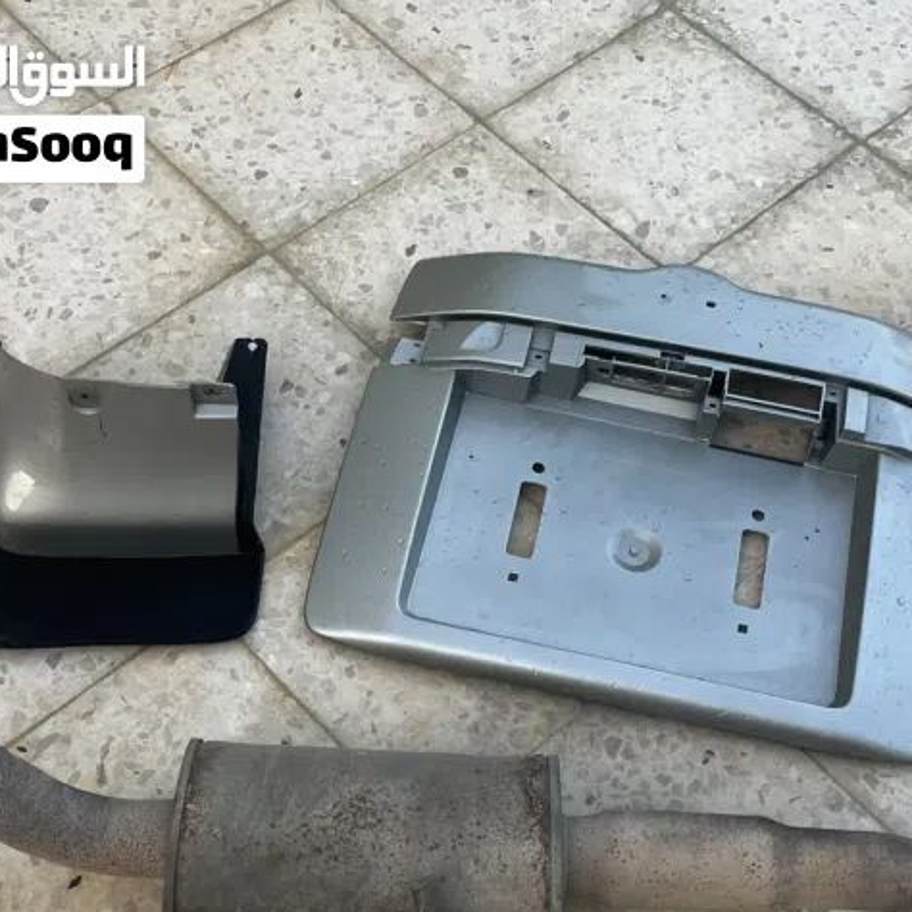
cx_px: 435
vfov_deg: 52.5
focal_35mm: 31
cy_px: 460
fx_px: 924
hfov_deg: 52.5
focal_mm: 4.2
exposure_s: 1/222
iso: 32
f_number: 1.6
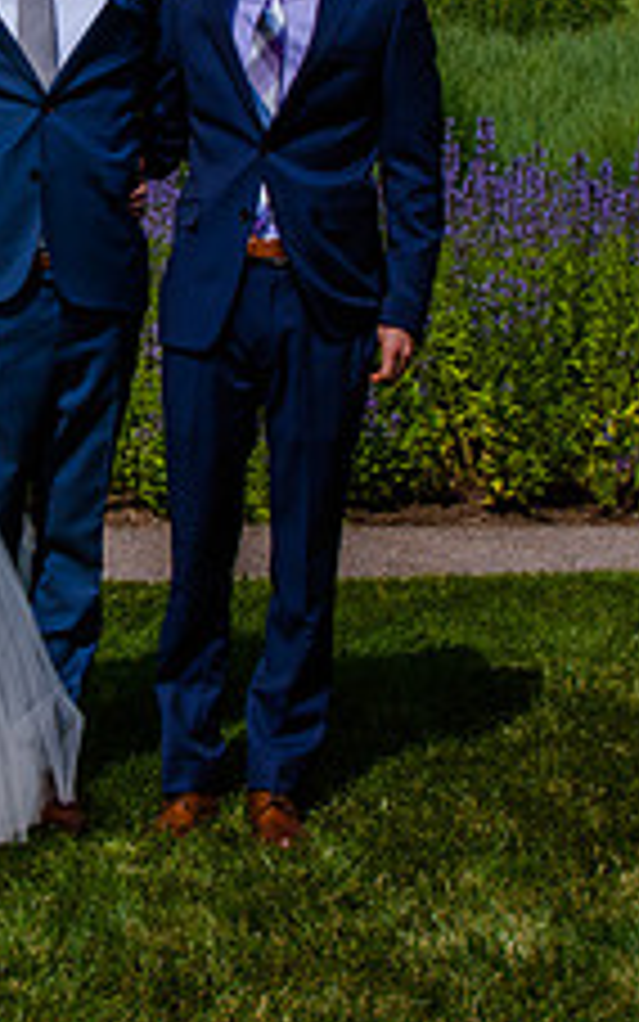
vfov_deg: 22.8
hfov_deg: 14.3
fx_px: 2506
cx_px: 27
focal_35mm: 90
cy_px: 226
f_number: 16
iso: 200
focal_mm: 28
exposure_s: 1/200
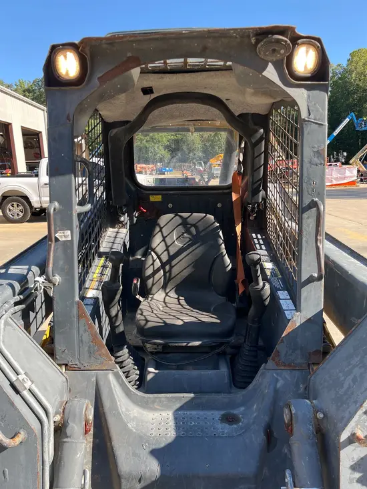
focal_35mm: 26
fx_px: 367
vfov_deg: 67.3
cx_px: 184
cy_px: 244
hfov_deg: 53.1
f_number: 1.6
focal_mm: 5.1
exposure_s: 1/550
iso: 50
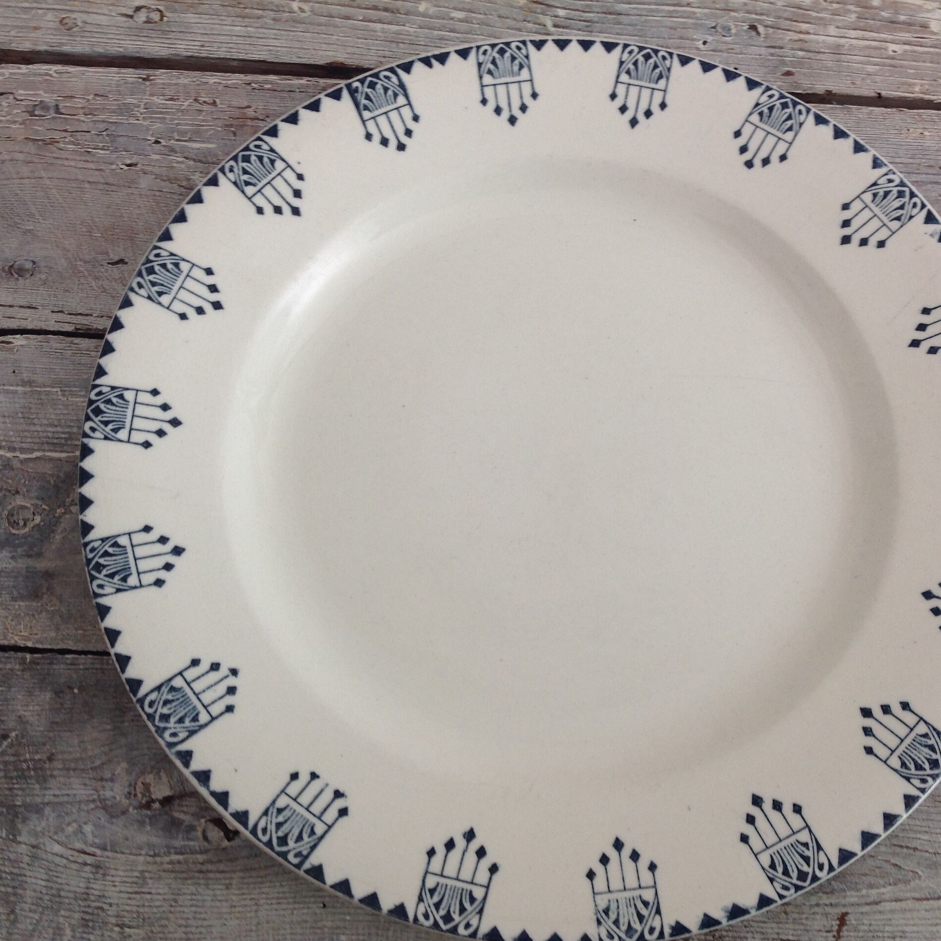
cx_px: 542
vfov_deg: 40.0
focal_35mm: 42
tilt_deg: -72.3
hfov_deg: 39.9
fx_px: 1292
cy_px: 477
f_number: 2.4
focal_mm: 4.28
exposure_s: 1/20
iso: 50
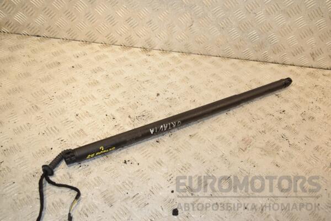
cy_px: 110
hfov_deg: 53.1
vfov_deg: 36.9
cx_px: 166
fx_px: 331
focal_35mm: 36
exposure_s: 1/200
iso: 800
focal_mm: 24
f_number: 6.3
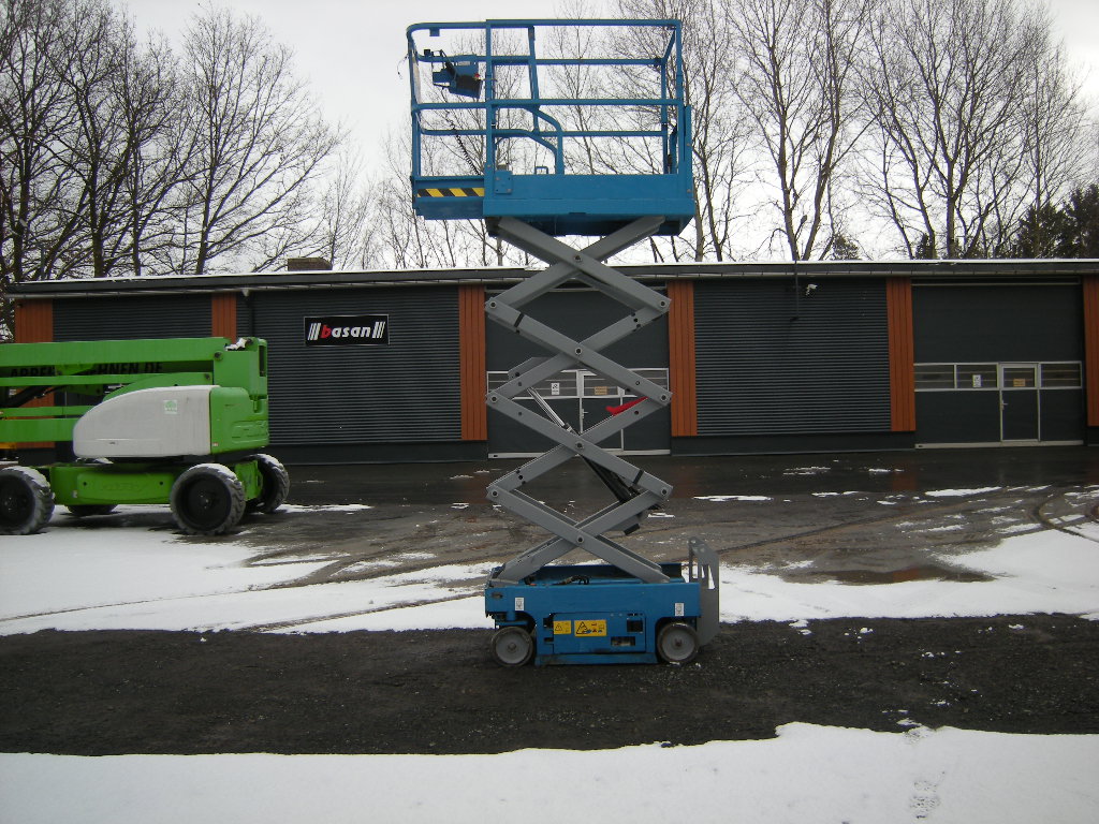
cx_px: 550
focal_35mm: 28
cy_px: 412
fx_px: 889
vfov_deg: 49.7
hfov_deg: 63.4
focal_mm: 4.7
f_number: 5.6
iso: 64
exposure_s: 1/187
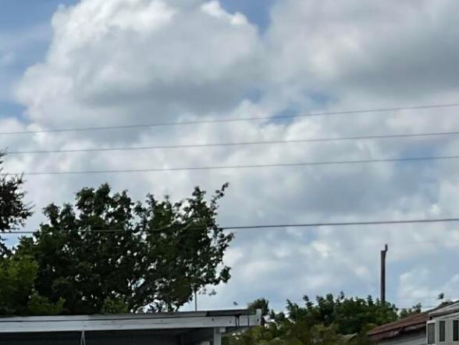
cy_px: 583
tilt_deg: -3.3
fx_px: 1883
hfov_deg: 13.0
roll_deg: +1.6
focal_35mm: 142
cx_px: -281
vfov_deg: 10.0
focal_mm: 3
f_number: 1.8
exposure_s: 1/3534
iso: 16
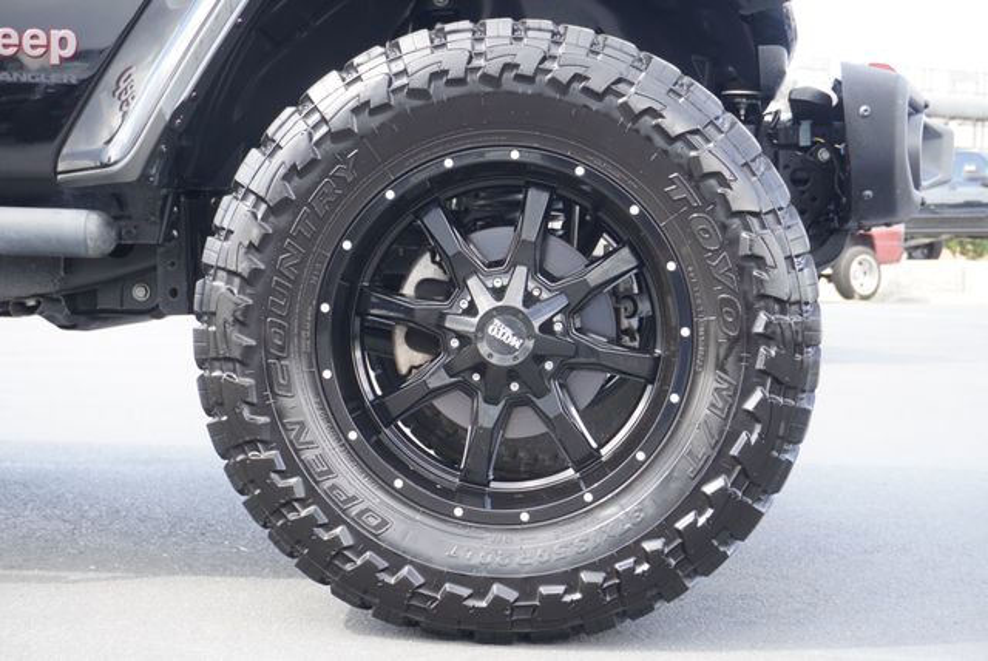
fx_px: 1689
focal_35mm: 62
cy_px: 330
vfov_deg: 22.1
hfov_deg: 32.6
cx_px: 494
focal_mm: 41
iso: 400
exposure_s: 1/80
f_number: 5.6
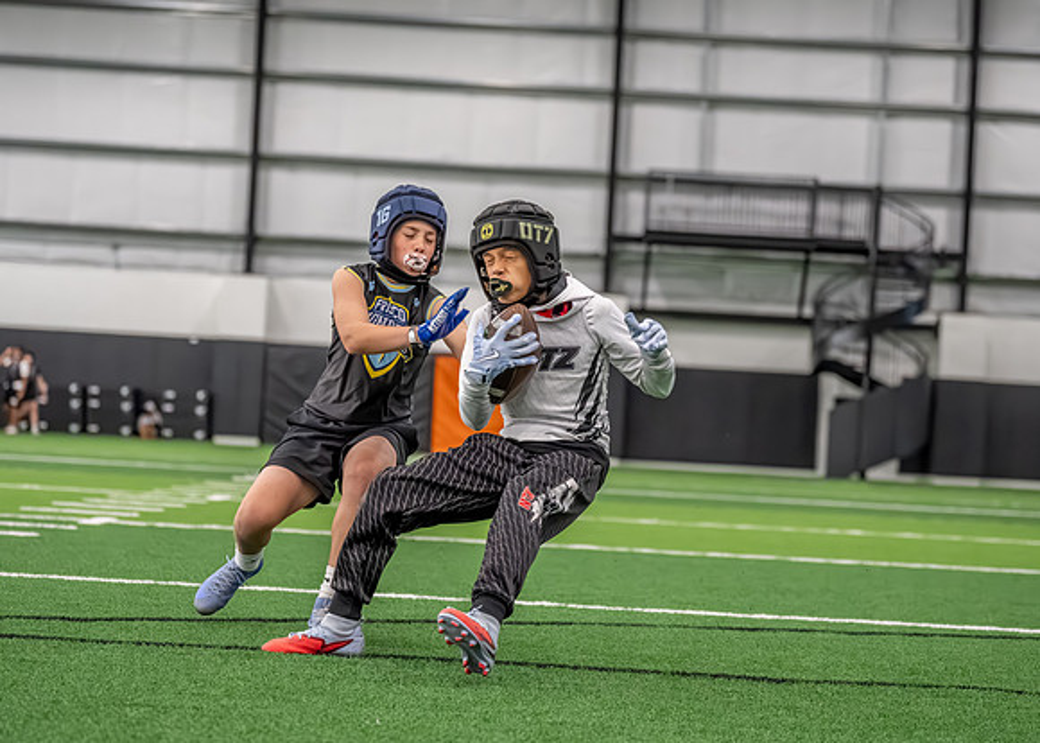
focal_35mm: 88
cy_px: 397
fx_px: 2590
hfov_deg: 22.7
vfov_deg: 16.3
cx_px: 526
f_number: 2.8
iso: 6400
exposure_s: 1/1000
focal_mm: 70
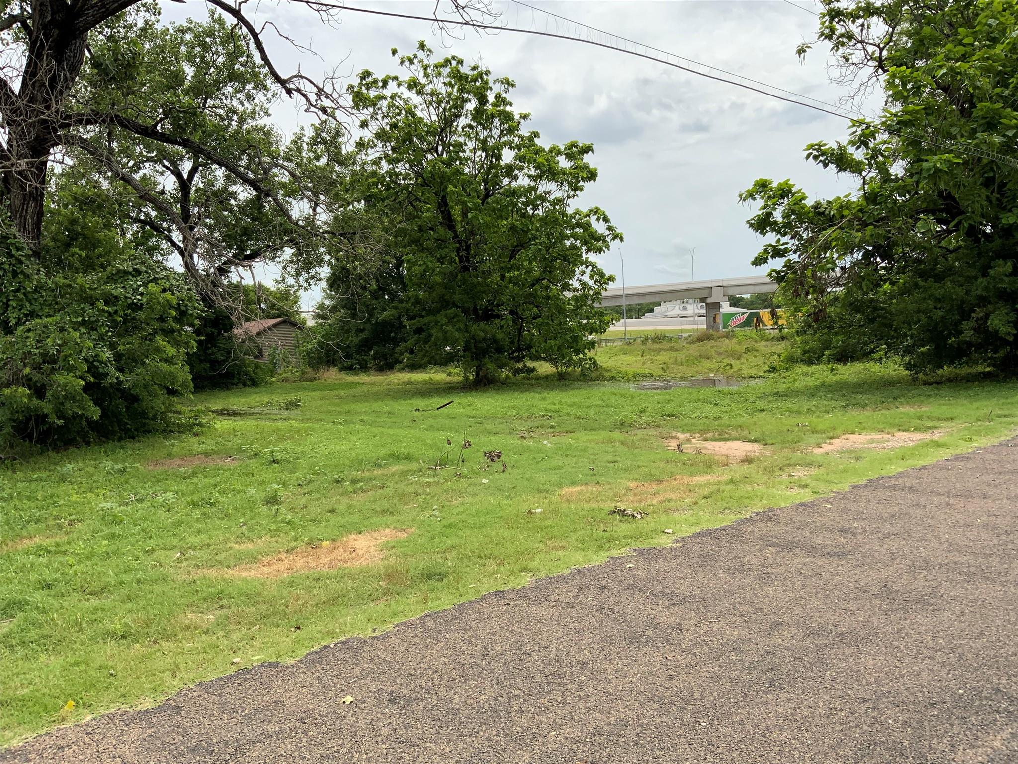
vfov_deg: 48.2
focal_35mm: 29
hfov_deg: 61.7
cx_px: 509
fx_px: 853
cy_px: 382
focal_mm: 3
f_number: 1.8
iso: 16
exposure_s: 1/1848
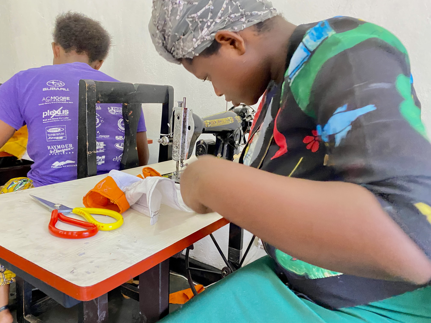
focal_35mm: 26
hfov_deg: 67.3
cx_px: 216
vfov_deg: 53.1
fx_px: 324
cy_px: 162
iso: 500
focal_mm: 4.25
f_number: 1.8
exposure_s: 1/25
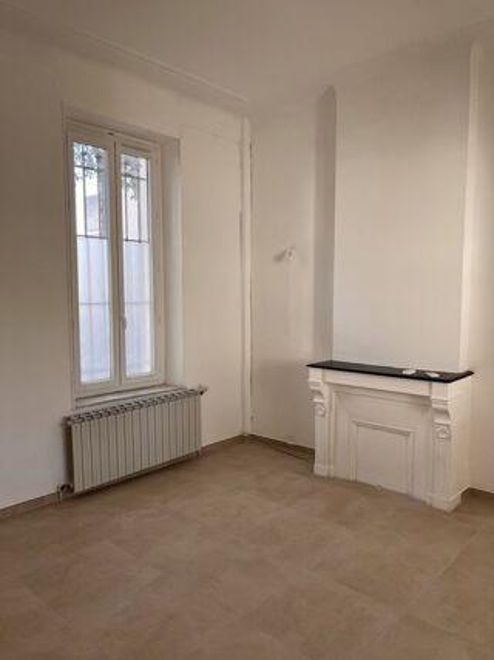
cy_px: 330
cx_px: 247
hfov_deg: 53.0
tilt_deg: -5.5
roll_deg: +0.7
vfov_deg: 67.3
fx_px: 495
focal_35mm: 26
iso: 64
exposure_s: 1/122
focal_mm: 5.1
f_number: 1.6
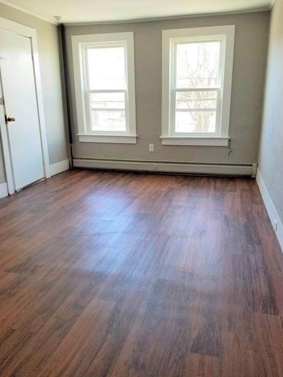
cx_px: 141
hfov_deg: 49.8
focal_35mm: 28
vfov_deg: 63.4
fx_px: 305
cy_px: 190
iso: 80
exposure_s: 1/120
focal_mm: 4.25
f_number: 1.7
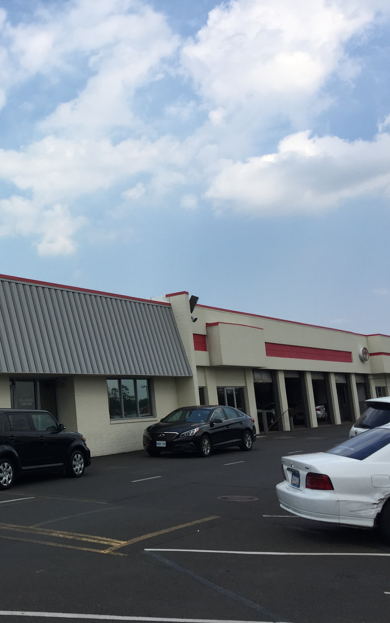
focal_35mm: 42
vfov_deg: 47.2
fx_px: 714
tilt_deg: +7.9
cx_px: -7
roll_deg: +3.4
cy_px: 317
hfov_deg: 28.5
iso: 32
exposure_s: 1/1883
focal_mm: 4.15
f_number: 2.2
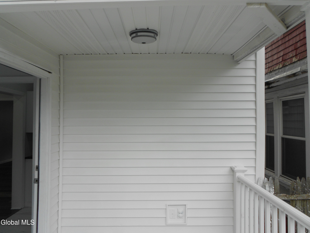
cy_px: 116
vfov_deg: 48.2
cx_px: 155
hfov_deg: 61.7
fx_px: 260
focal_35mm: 29
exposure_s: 1/160
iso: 80
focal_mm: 5.1
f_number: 3.4
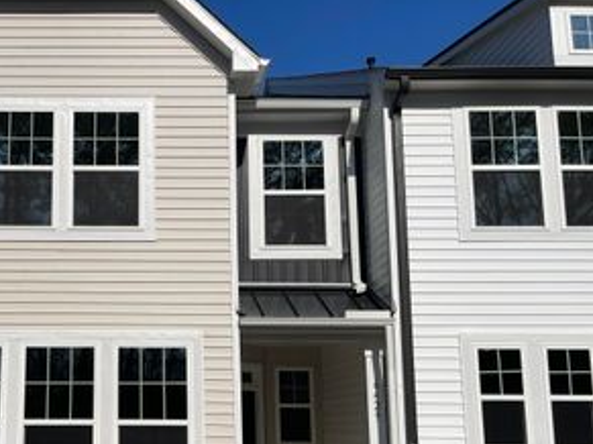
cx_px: 132
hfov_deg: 42.2
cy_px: 304
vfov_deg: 33.2
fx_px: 736
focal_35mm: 43
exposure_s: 1/10989
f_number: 1.6
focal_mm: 5.1
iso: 32
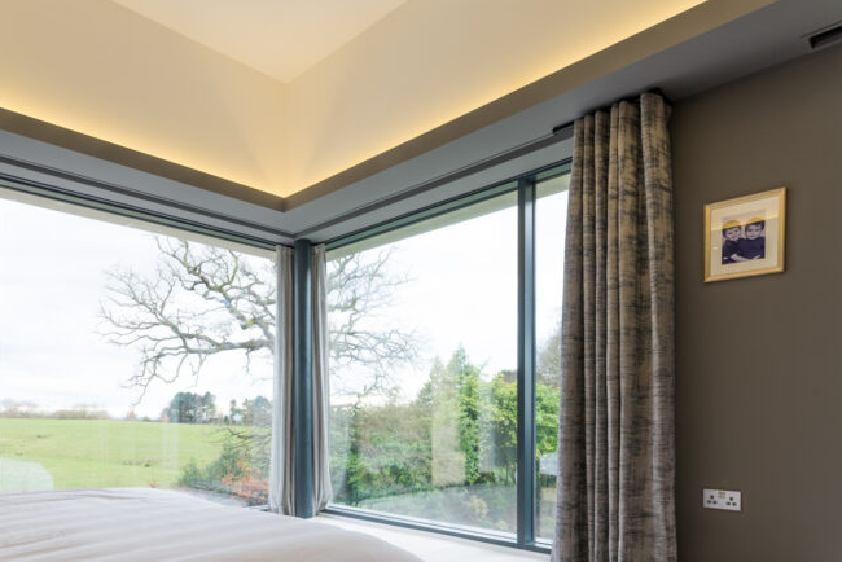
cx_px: 336
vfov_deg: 51.0
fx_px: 562
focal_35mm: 24
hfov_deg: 72.9
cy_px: 421
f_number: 11
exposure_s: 1/8
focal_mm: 15
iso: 100
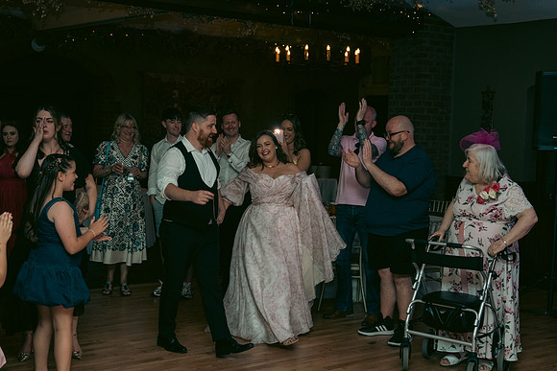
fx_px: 789
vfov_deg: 26.5
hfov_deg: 38.9
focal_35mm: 51
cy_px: 186
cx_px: 278
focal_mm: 51
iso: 2500
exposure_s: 1/160
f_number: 3.5
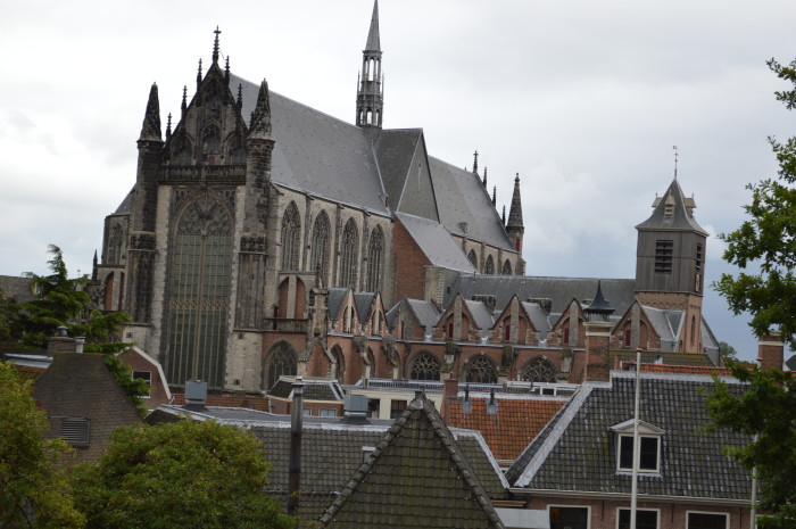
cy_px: 264
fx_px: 1391
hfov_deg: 31.9
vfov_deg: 21.5
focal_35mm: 63
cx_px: 398
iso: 100
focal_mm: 42
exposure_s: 1/125
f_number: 5.3
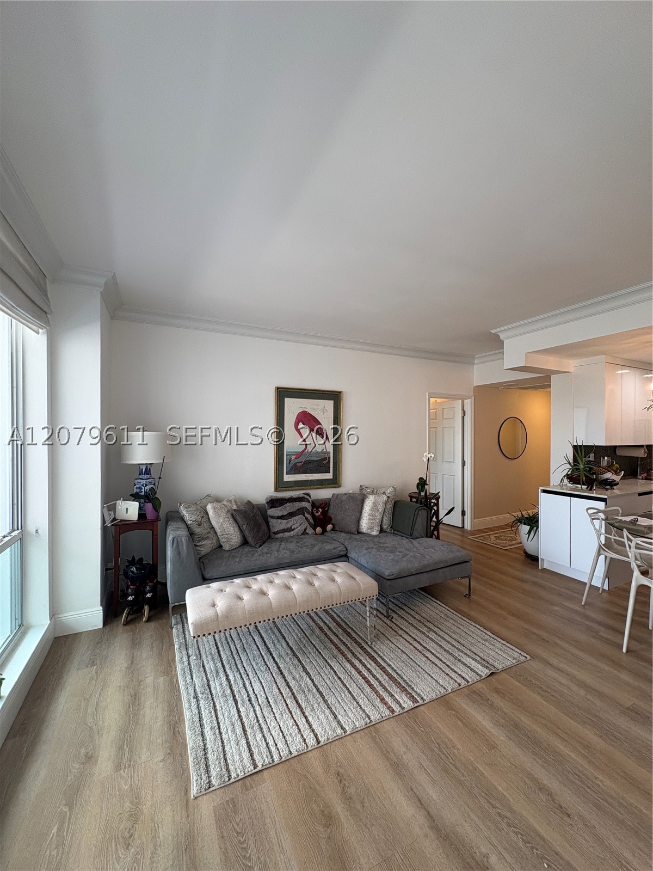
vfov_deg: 102.1
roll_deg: +0.2
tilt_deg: +0.1
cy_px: 436
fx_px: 352
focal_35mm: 14
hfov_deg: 85.7
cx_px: 326
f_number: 2.2
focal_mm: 2.22
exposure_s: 1/120
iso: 100
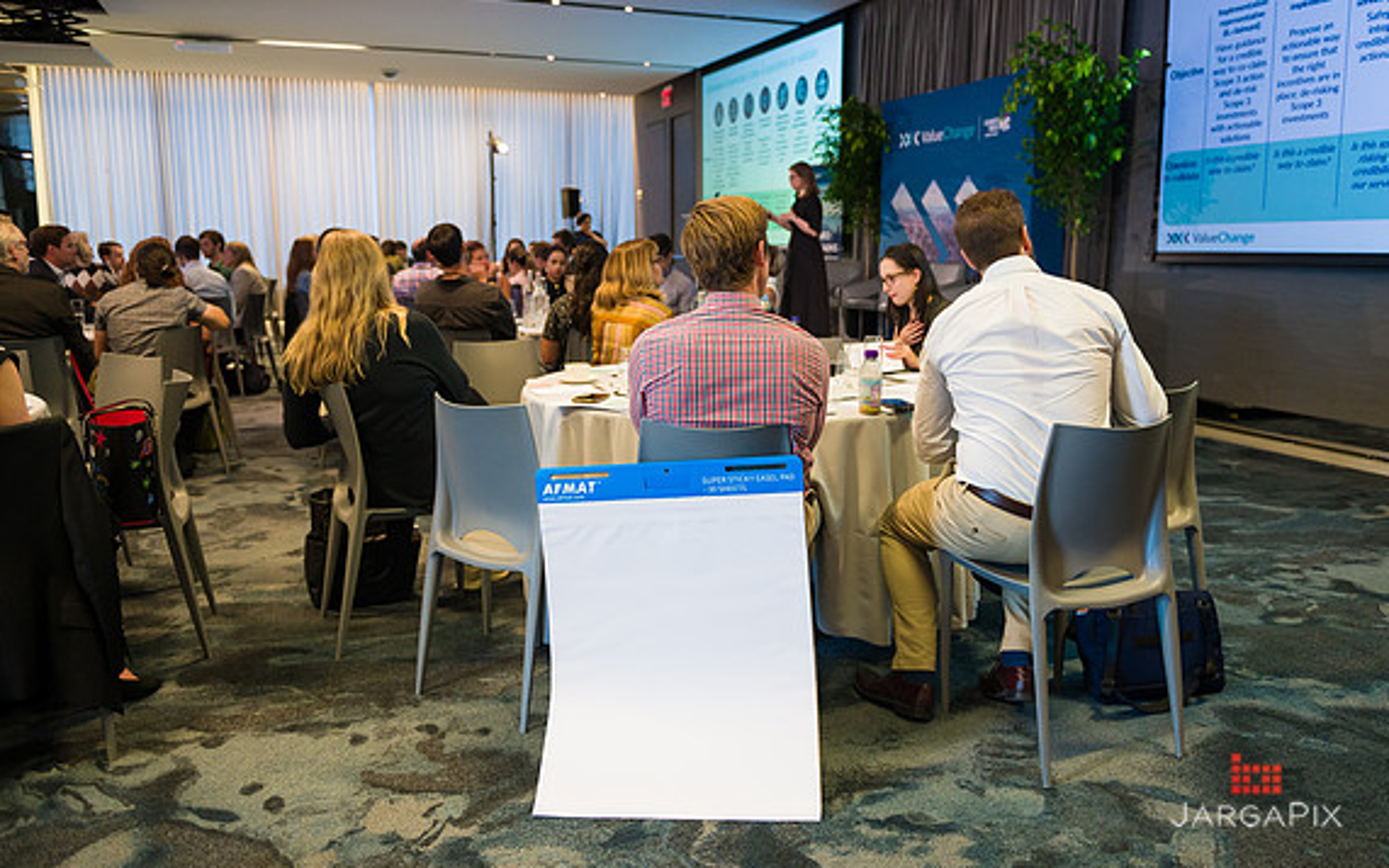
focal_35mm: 29
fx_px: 1098
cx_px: 728
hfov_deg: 64.6
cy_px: 407
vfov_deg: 43.1
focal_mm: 26
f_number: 3.2
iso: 1600
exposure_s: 1/200
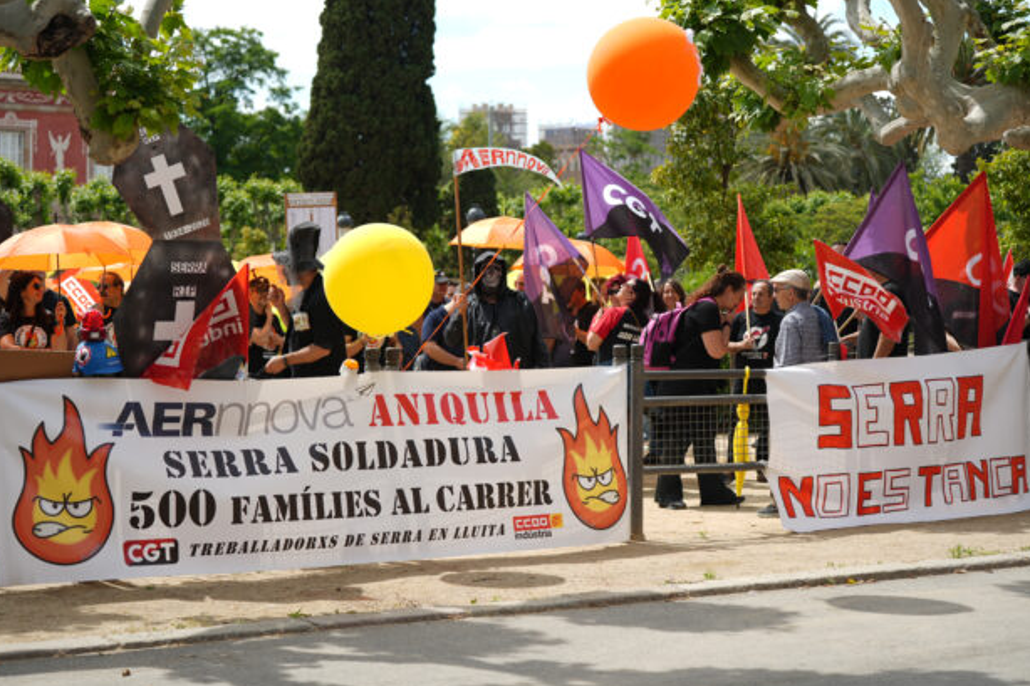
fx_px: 2088
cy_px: 341
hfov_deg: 27.7
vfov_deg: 18.7
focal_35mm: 73
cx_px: 502
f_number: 4
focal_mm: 70
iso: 64
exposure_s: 1/400
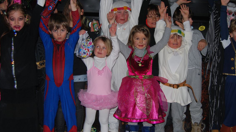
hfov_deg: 40.0
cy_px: 62
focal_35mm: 52
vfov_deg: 23.2
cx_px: 121
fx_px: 324
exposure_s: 1/60
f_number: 3.8
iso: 200
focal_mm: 23
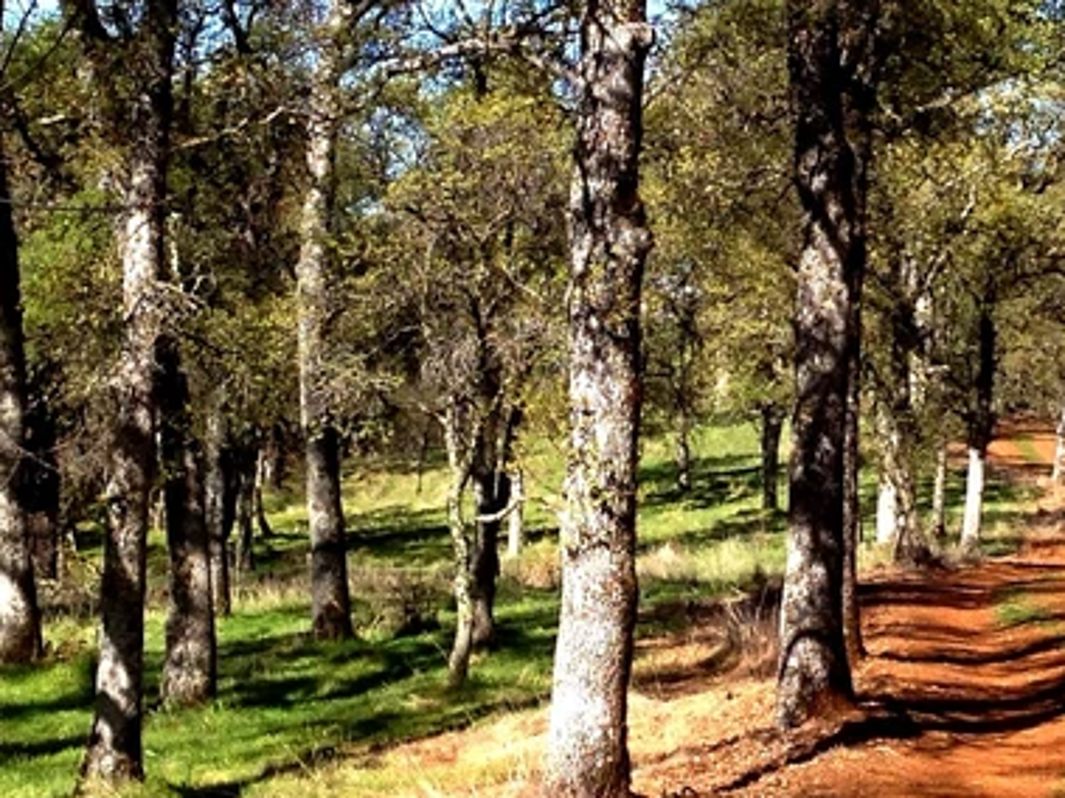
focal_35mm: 133
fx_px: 4091
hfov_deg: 14.7
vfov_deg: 11.1
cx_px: 922
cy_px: 275
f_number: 2.4
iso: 50
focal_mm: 4.28
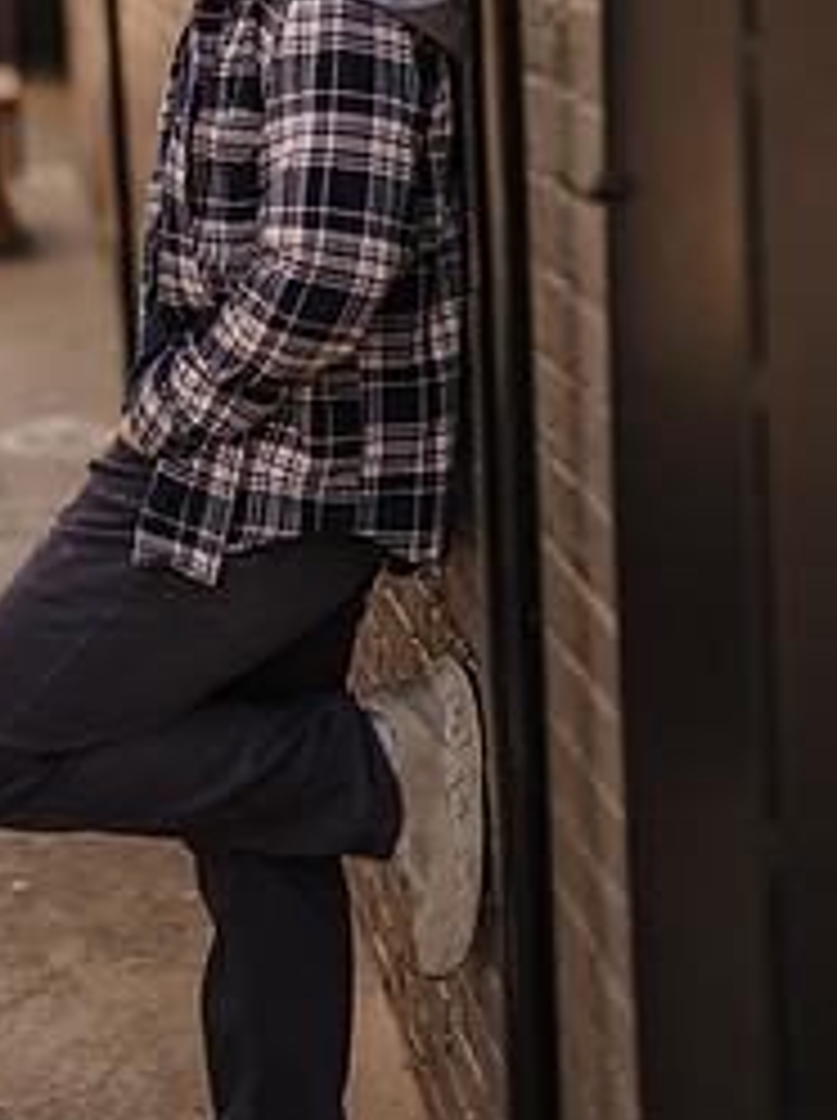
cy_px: 139
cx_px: 328
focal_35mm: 87
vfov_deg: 22.1
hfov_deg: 16.9
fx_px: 2812
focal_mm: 50
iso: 125
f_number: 1.6
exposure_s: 1/640
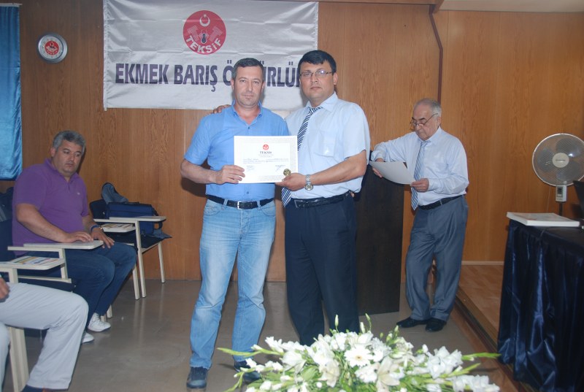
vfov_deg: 40.1
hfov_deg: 57.1
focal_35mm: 33
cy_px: 196
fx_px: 536
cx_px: 292
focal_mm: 22
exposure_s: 1/60
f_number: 4
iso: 200
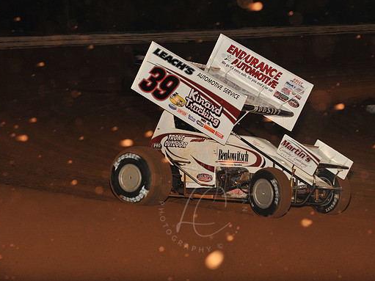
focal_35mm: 131
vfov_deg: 11.3
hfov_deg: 15.1
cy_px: 140
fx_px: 1419
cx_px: 203
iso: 1250
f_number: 7.1
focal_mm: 120
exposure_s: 1/320
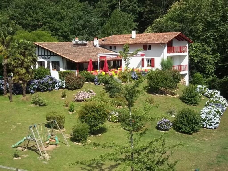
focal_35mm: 62
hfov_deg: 31.2
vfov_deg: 23.7
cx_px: 114
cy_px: 86
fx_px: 408
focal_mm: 11
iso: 80
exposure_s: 1/640
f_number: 4.1
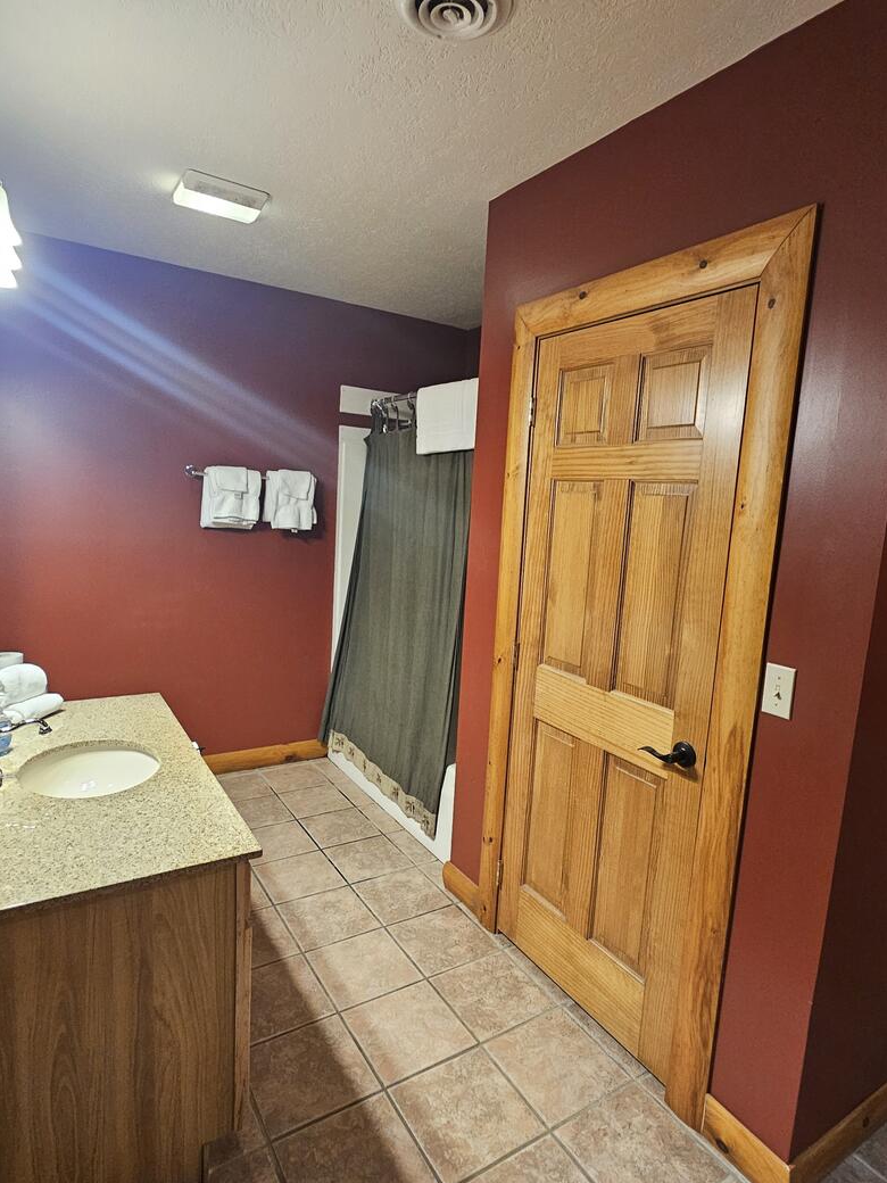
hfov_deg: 71.6
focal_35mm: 18
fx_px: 615
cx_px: 453
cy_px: 596
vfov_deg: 87.8
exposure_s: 1/30
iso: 320
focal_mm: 2.2
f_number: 2.2
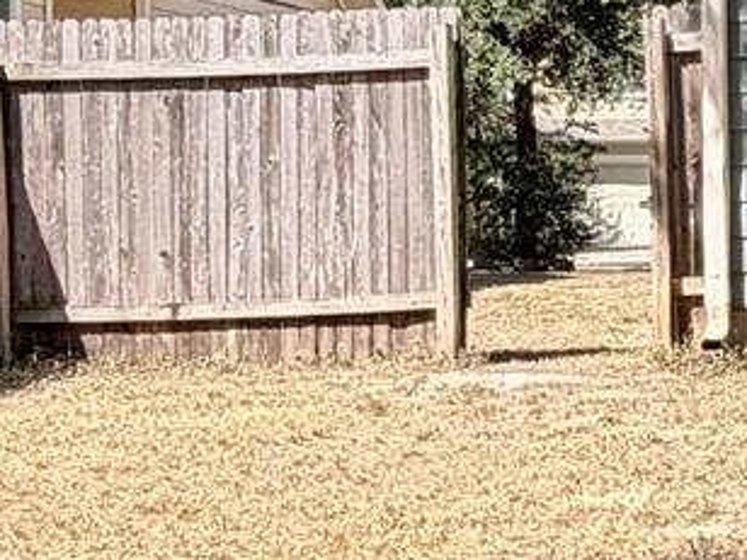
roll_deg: +0.2
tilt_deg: -0.3
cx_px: 1493
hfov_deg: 16.3
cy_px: 21
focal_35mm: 93
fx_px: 2007
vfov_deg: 15.6
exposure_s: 1/518
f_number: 2.2
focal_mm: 2.22
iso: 40
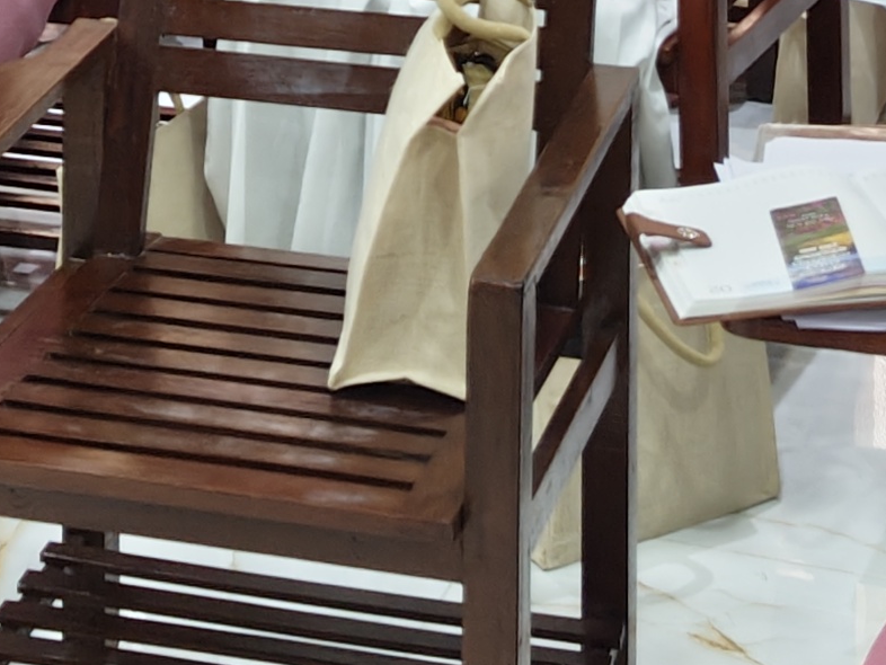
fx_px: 3200
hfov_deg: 15.7
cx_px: 172
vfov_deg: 10.7
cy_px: -748
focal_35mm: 125
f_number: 1.88
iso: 370
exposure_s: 1/50
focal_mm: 5.56
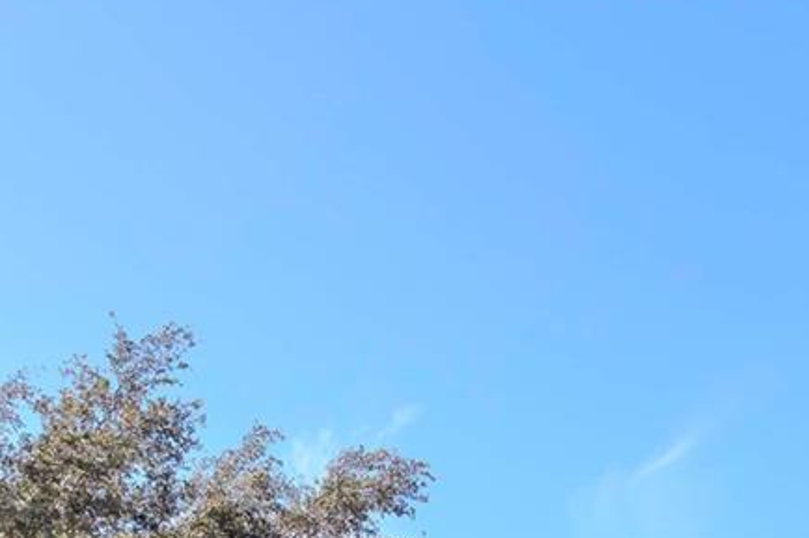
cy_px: 944
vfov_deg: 18.1
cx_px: 386
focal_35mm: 61
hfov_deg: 33.0
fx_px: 1367
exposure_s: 1/640
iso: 640
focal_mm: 11
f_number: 7.1
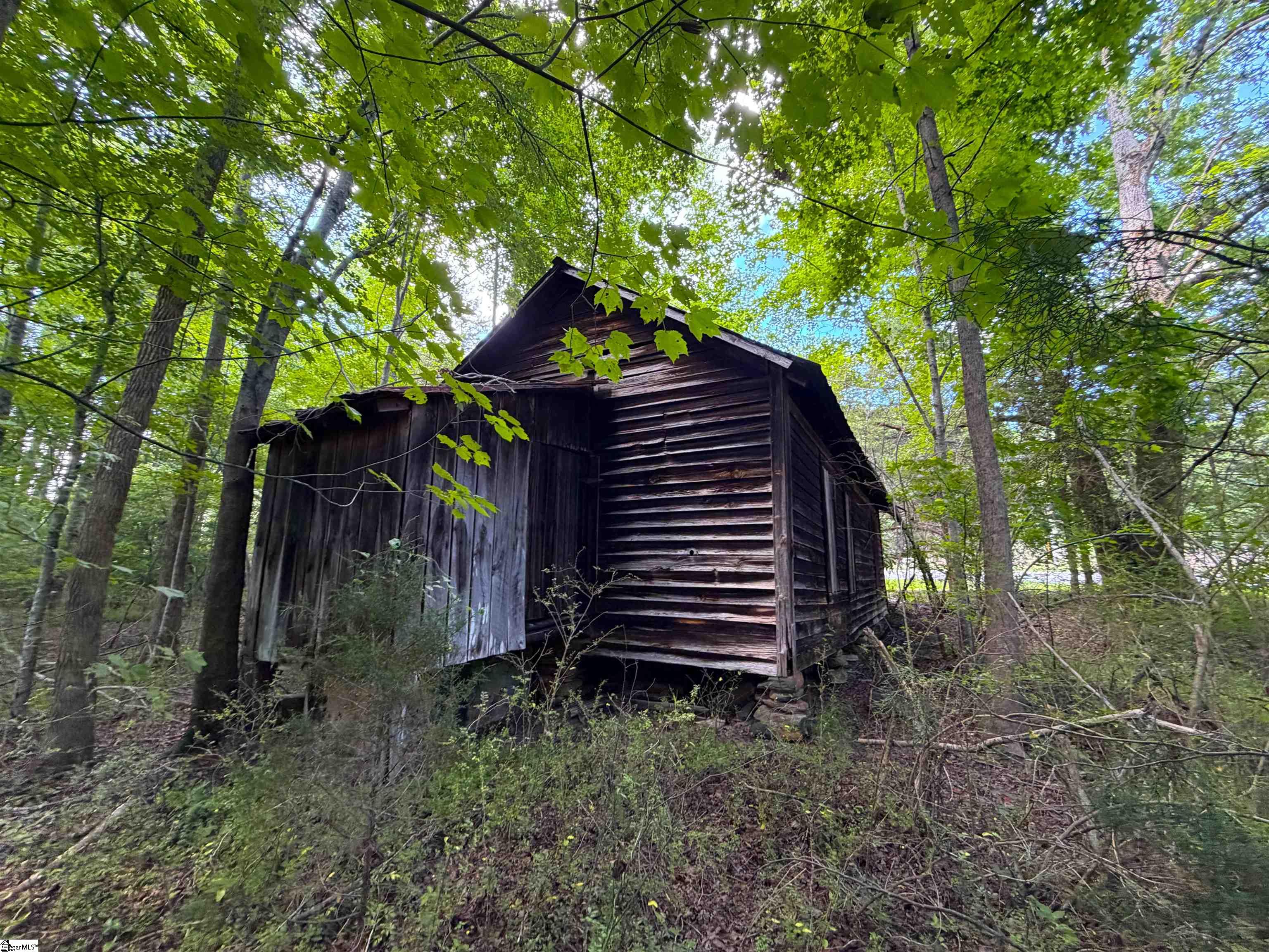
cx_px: 634
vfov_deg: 85.7
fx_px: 513
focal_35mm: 14
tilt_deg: +11.5
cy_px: 476
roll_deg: +0.3
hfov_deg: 102.1
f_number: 2.2
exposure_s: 1/60
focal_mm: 2.22
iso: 320
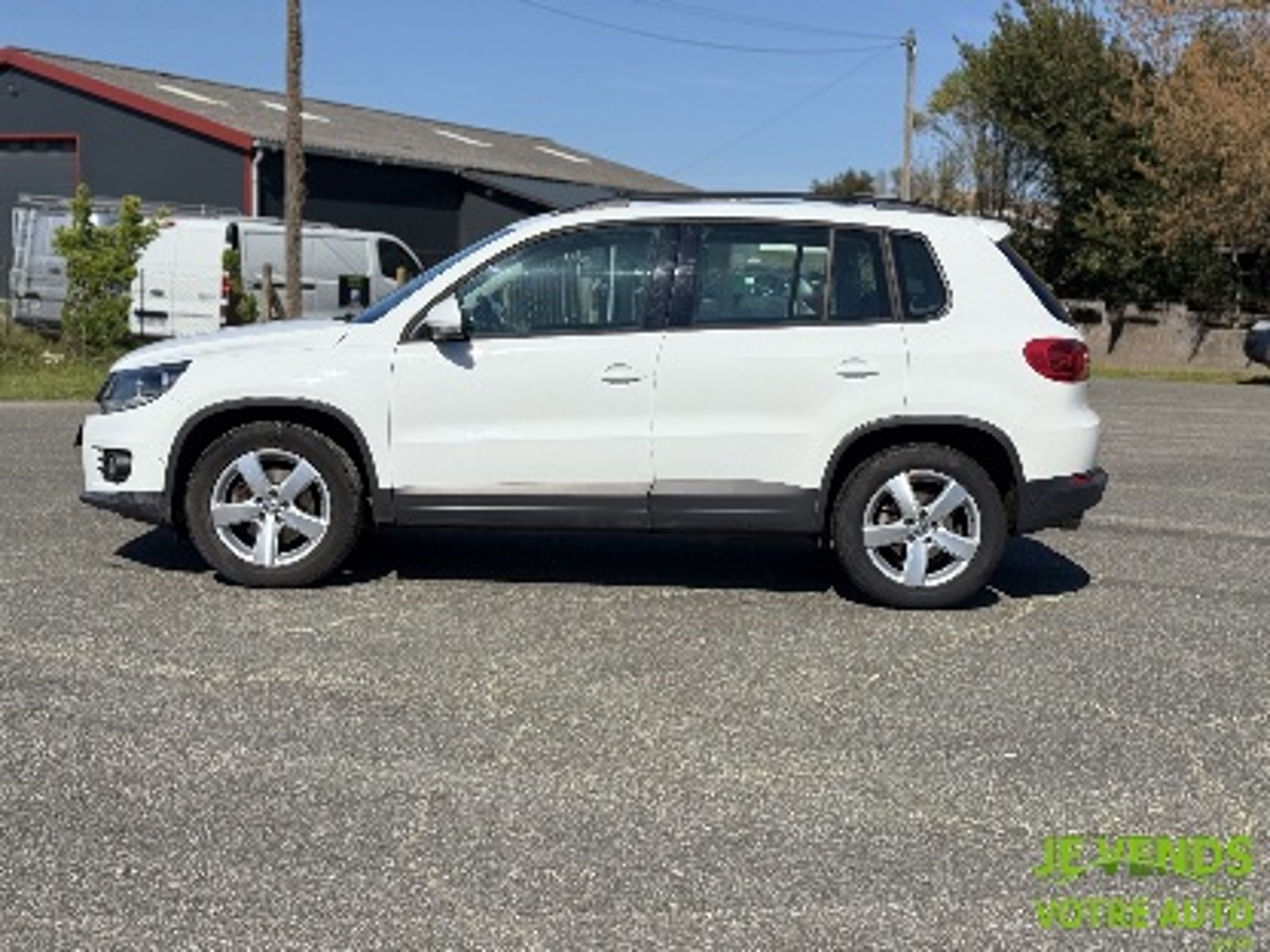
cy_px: 476
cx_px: 635
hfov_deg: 39.7
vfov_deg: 30.3
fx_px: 1761
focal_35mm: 48
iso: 80
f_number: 1.78
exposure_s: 1/11364
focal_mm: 6.76
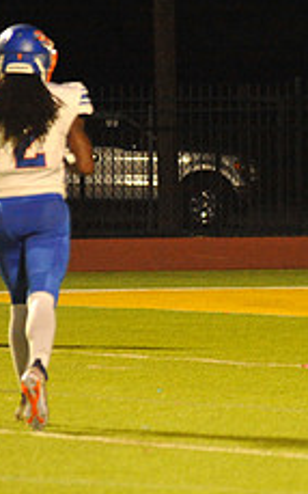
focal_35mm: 516
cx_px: 575
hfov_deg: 2.5
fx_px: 6934
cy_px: 175
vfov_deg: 4.1
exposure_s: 1/200
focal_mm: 200
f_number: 5.6
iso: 6400
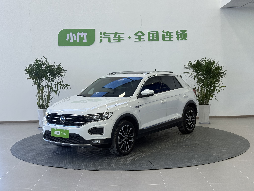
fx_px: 352
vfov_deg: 30.3
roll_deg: +0.7
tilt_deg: -3.5
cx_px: 127
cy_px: 96
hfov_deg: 39.7
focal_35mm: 48
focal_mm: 6.76
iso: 64
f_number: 1.78
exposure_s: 1/122
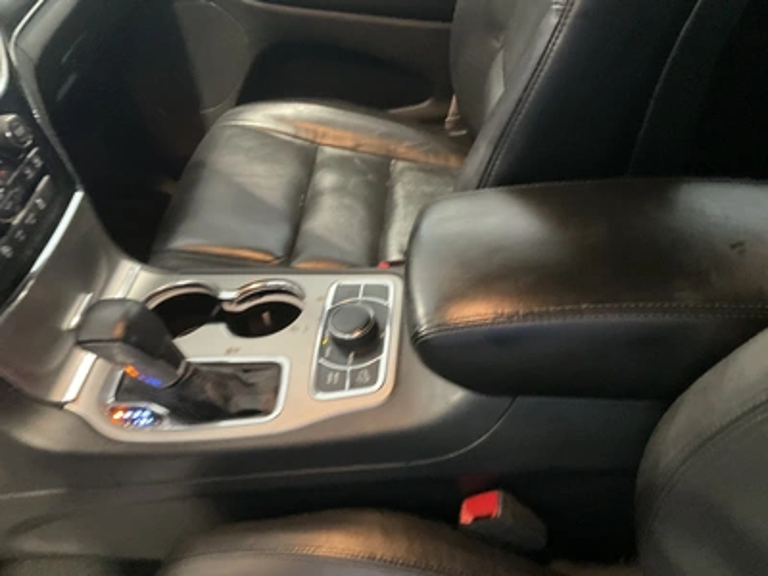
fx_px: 643
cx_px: 384
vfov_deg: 48.2
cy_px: 288
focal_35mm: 29
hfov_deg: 61.7
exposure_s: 1/30
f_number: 1.8
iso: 500
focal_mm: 3
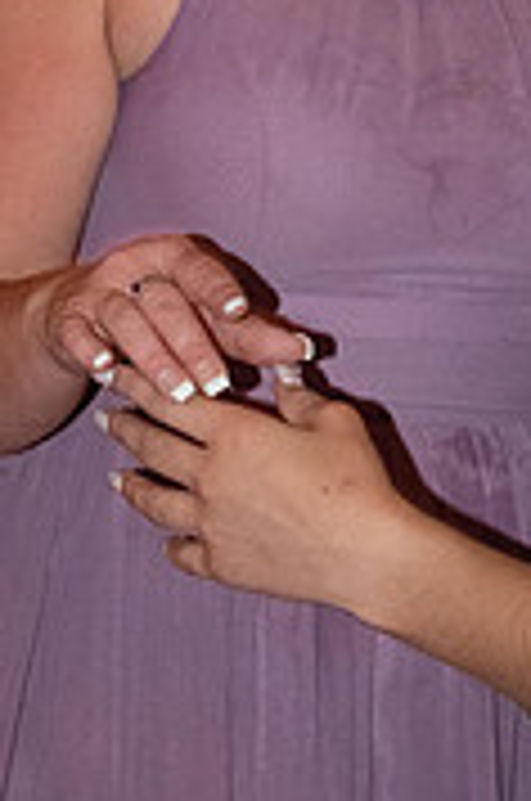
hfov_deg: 8.9
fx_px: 3376
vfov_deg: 13.4
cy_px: 58
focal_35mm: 152
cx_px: 567
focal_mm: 40
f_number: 5
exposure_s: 1/60
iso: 6400
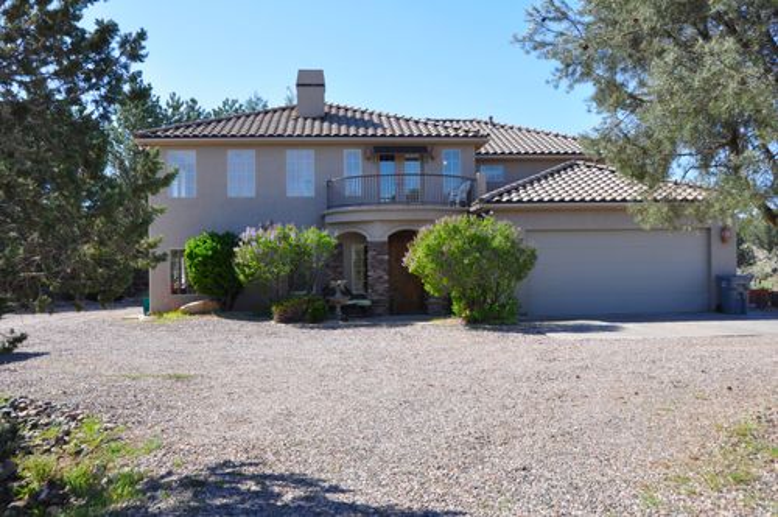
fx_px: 777
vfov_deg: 36.8
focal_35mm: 36
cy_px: 258
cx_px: 389
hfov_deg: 53.2
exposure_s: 1/250
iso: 200
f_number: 8
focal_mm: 24
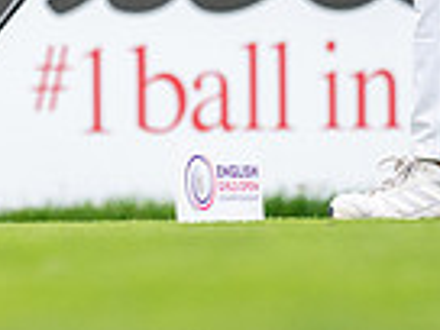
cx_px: -13
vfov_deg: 1.2
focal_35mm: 1233
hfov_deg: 1.6
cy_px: -290
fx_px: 15673
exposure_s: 1/1600
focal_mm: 300
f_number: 5
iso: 400
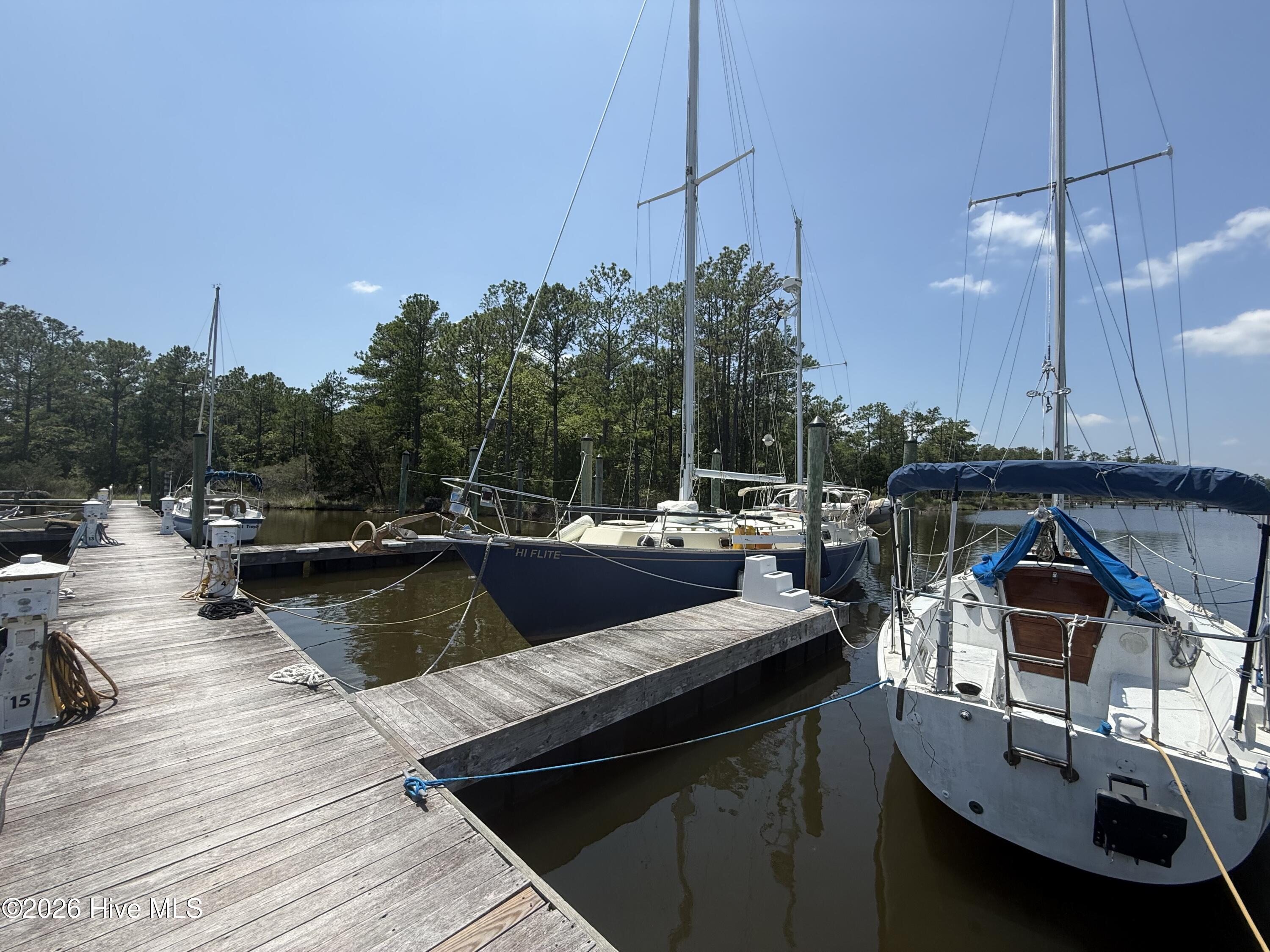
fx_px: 514
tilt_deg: +4.2
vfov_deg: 85.7
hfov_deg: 102.1
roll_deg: -1.9
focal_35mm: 14
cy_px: 476
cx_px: 635
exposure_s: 1/1656
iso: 50
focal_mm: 2.22
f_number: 2.2
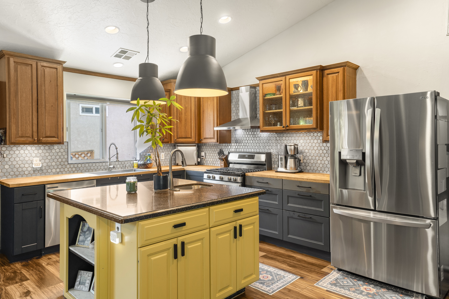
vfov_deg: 53.1
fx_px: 299
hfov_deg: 73.7
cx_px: 224
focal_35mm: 24
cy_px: 150
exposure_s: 1/6
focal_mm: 24
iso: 250
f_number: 9
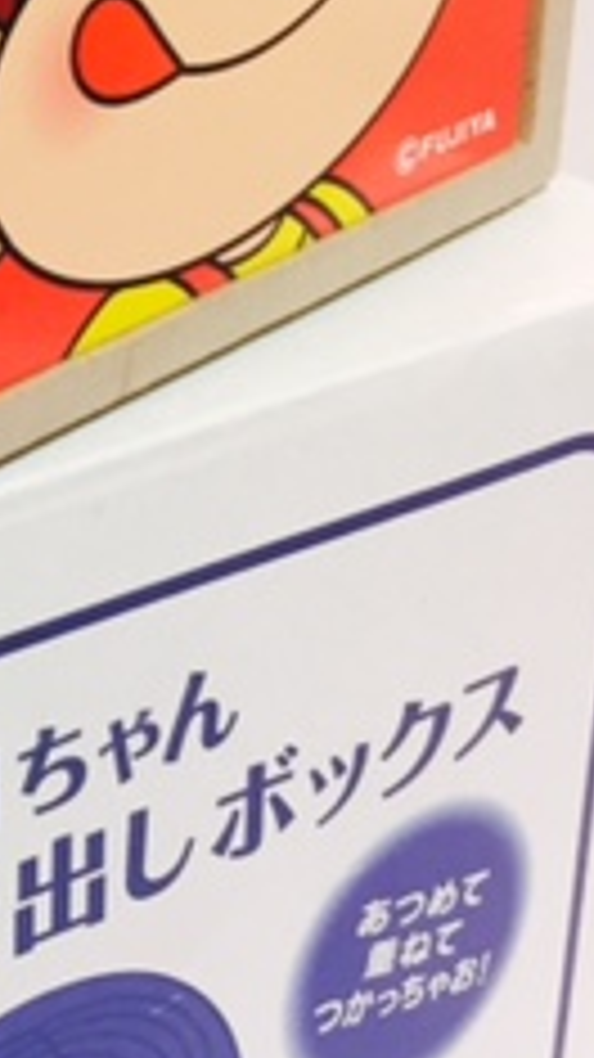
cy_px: -9
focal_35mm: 86
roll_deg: +1.8
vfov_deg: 23.7
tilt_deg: -16.4
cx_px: -400
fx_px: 2411
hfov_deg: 13.0
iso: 100
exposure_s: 1/33
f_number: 2.2
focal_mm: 4.15
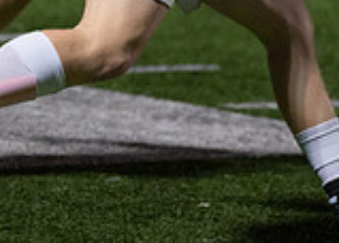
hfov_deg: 4.3
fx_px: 4560
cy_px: -177
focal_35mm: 473
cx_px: 41
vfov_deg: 3.0
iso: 2500
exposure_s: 1/1000
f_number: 2.8
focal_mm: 124
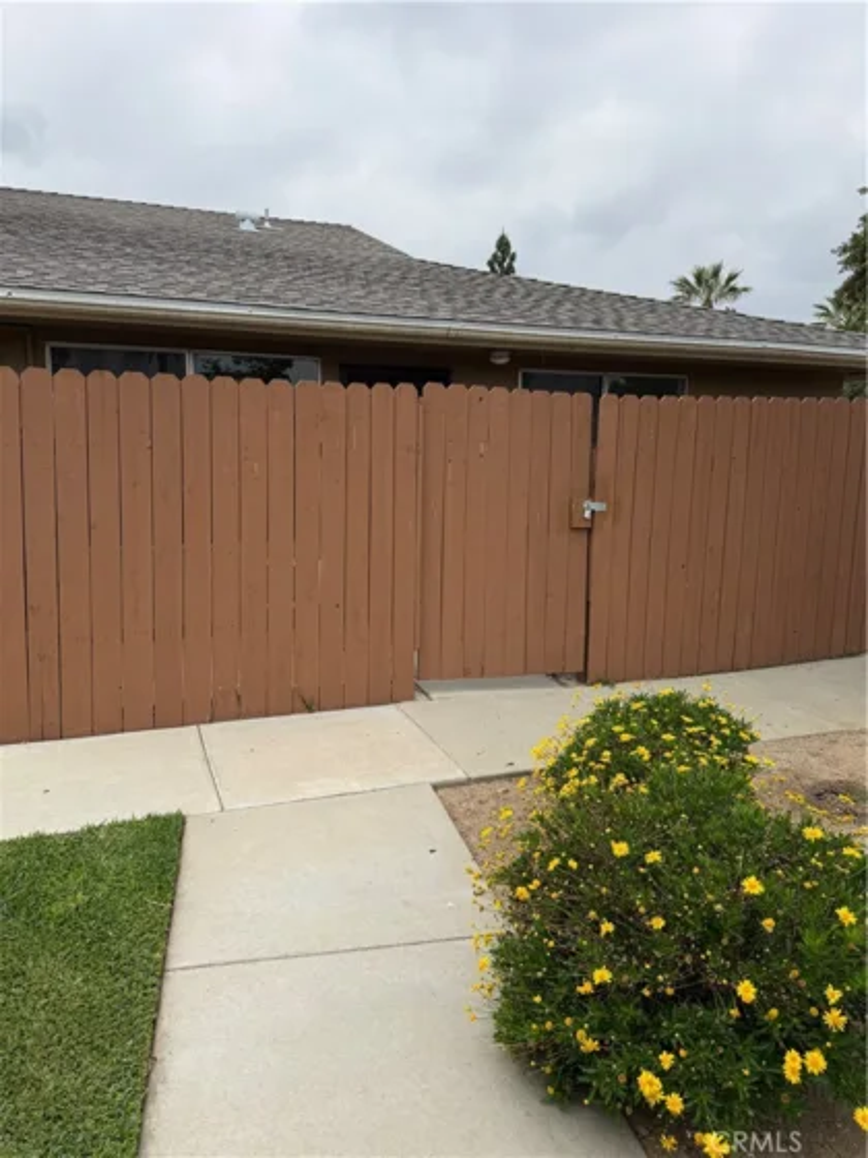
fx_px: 802
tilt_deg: -10.0
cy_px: 579
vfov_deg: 71.6
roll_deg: -0.6
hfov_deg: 56.8
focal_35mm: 24
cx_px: 434
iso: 80
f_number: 1.78
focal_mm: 6.76
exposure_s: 1/4405
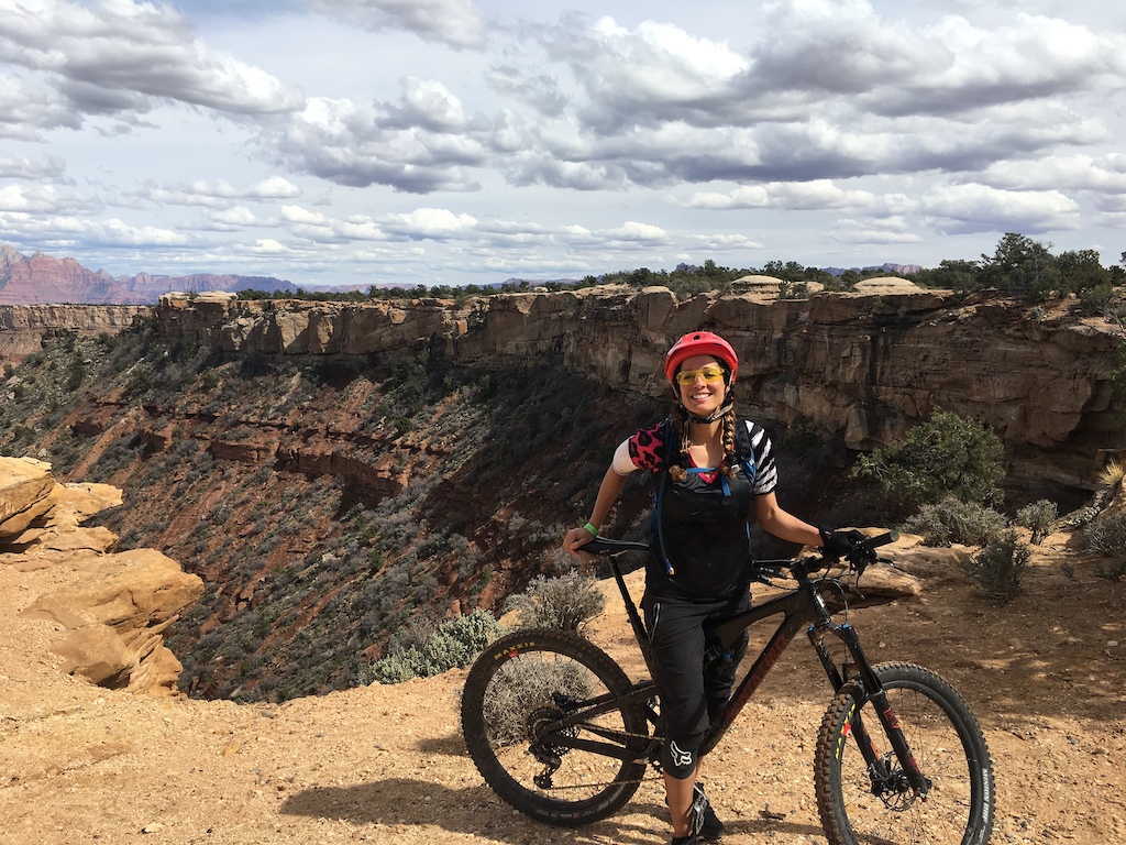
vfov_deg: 48.2
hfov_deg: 61.7
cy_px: 422
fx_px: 943
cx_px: 563
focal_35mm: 29
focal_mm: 4.15
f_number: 2.2
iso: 25
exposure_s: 1/1672
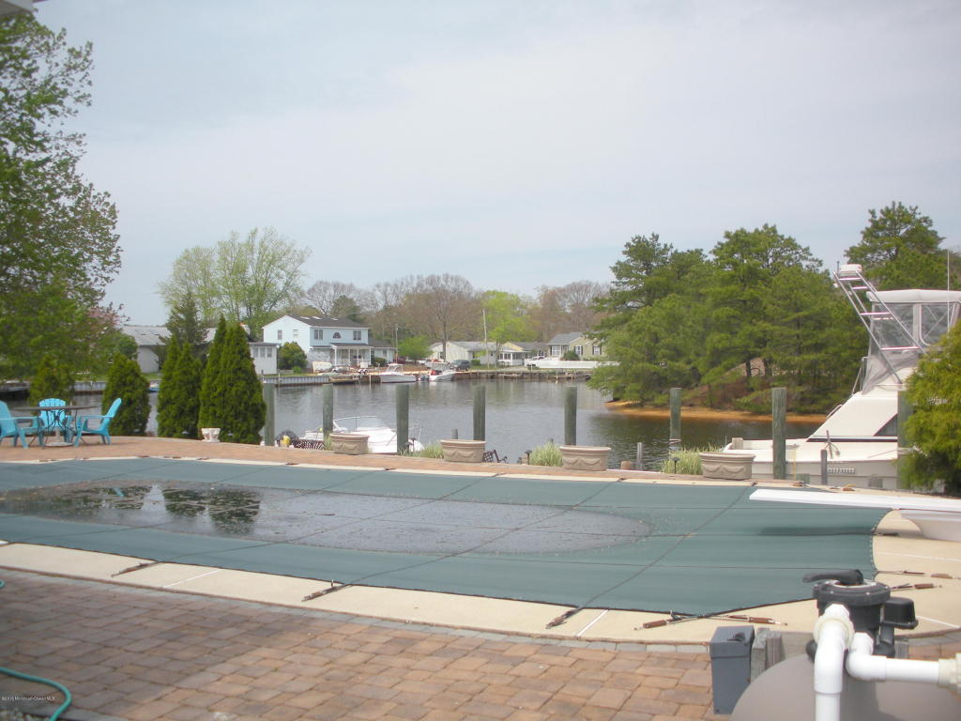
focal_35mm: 35
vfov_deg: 40.7
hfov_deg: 52.6
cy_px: 360
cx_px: 480
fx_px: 972
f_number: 3.5
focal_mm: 6.3
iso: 92
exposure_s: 1/1272
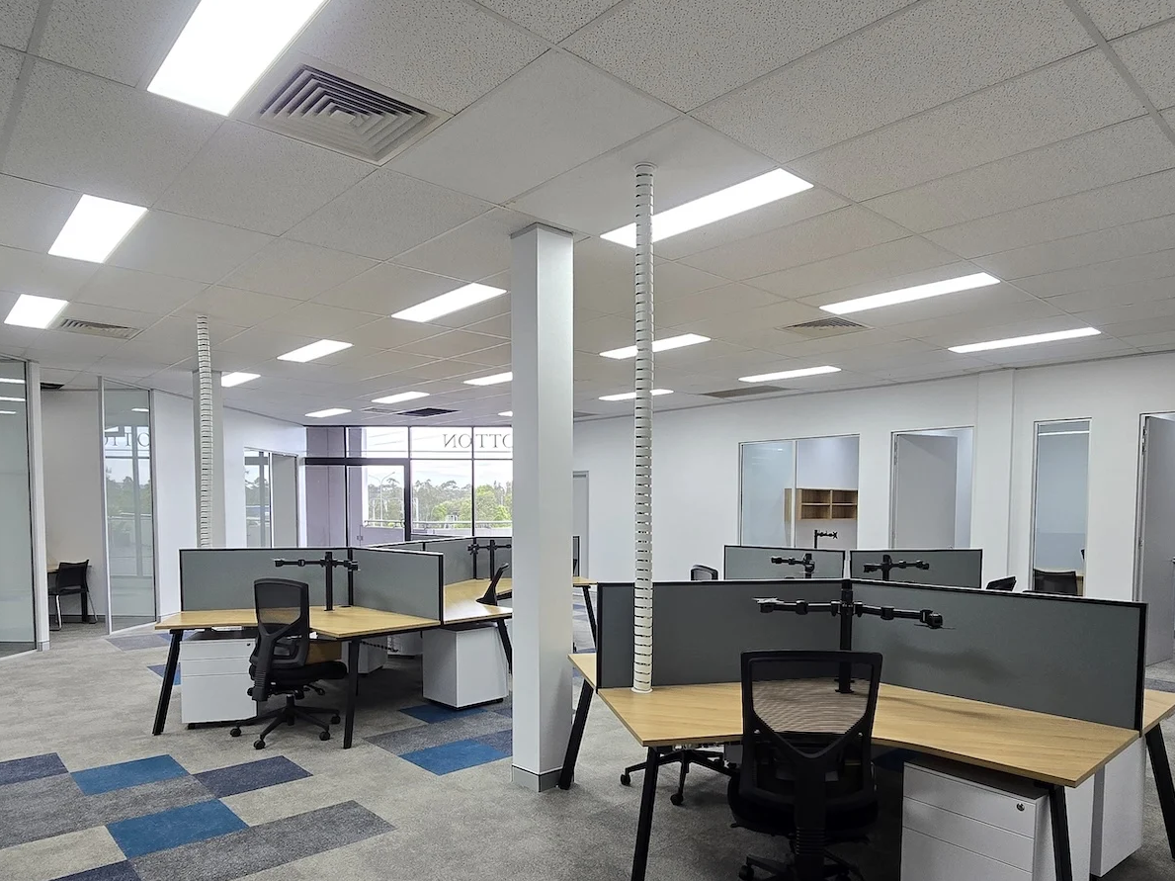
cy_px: 560
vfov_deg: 62.4
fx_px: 713
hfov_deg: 78.8
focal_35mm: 21
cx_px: 645
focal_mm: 2.2
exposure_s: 1/50
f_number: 2.2
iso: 80
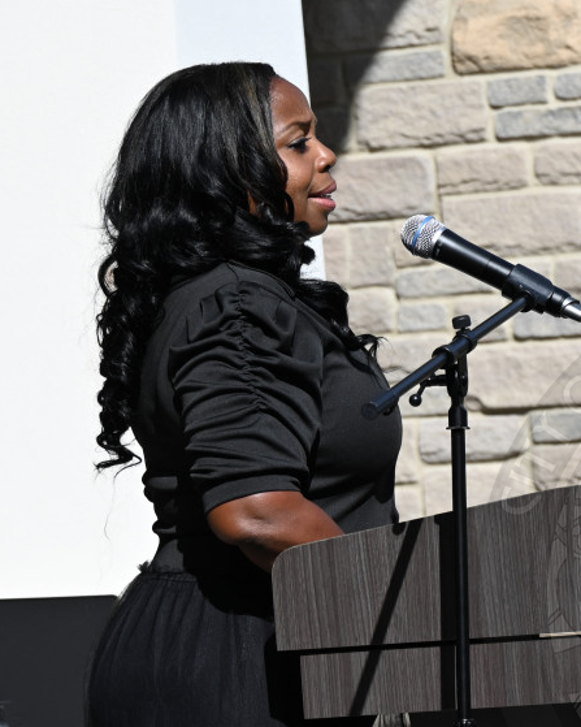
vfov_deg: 7.6
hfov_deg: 6.0
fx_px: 5461
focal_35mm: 254
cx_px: 797
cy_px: 594
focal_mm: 105
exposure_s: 1/400
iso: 100
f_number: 7.1
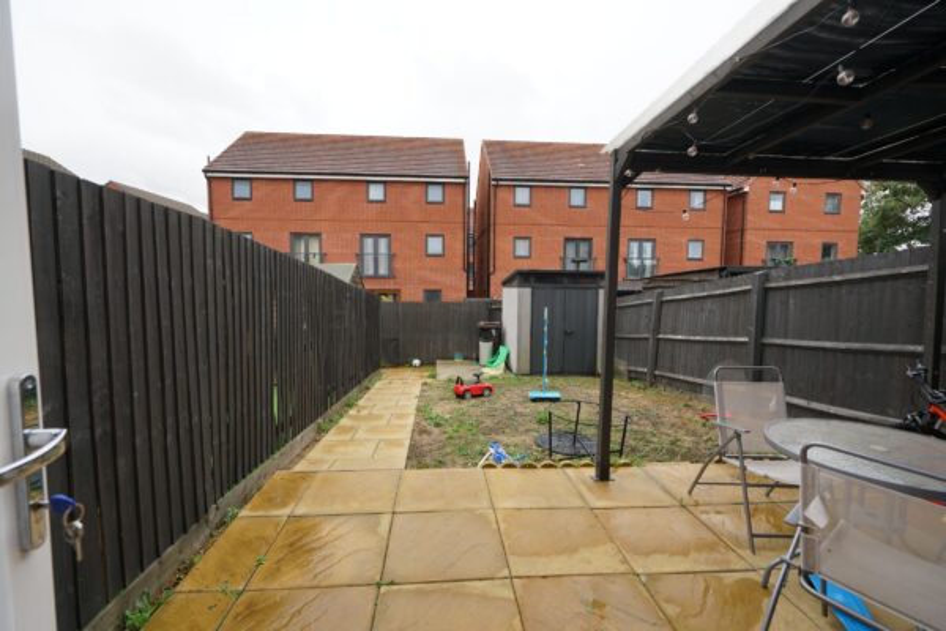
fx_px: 420
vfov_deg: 73.7
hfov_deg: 96.7
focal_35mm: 16
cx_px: 473
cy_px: 316
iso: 100
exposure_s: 1/80
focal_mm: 16
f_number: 5.6
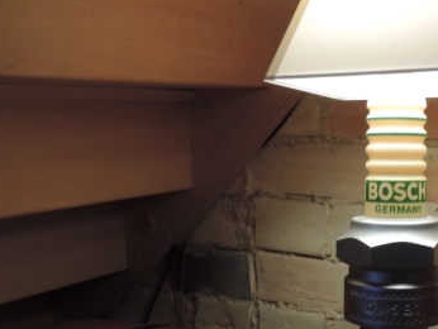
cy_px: 211
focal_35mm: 52
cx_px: 352
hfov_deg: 35.6
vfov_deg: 27.9
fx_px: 658
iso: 400
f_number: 3.1
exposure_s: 1/20
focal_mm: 5.3
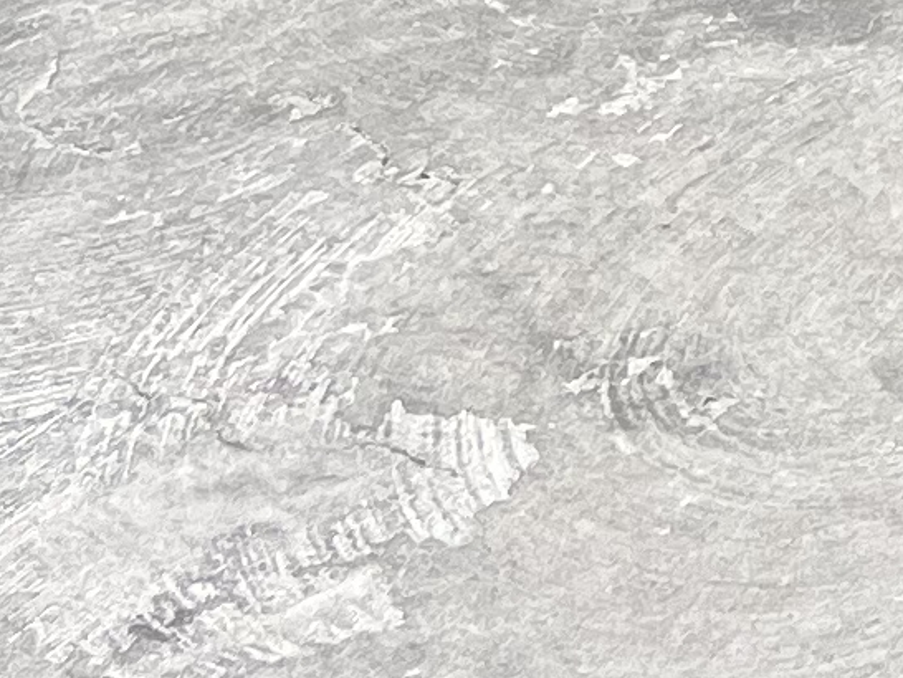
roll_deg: +1.5
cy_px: -1354
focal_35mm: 192
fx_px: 5011
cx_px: 2377
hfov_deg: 9.0
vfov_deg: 7.0
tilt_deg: -17.7
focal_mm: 5.7
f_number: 1.5
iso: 50
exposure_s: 1/3571
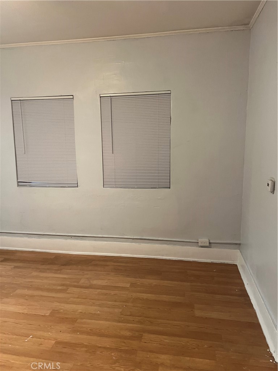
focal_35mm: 26
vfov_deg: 67.3
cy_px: 186
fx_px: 278
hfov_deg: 53.1
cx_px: 139
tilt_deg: -9.2
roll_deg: +0.9
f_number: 1.5
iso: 320
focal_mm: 5.7
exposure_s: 1/60
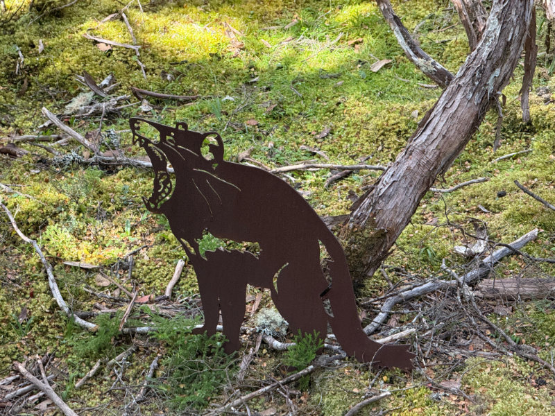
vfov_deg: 12.3
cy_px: 208
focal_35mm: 120
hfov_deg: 16.4
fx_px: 1924
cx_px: 278
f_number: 2.8
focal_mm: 15.7
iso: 320
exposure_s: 1/99
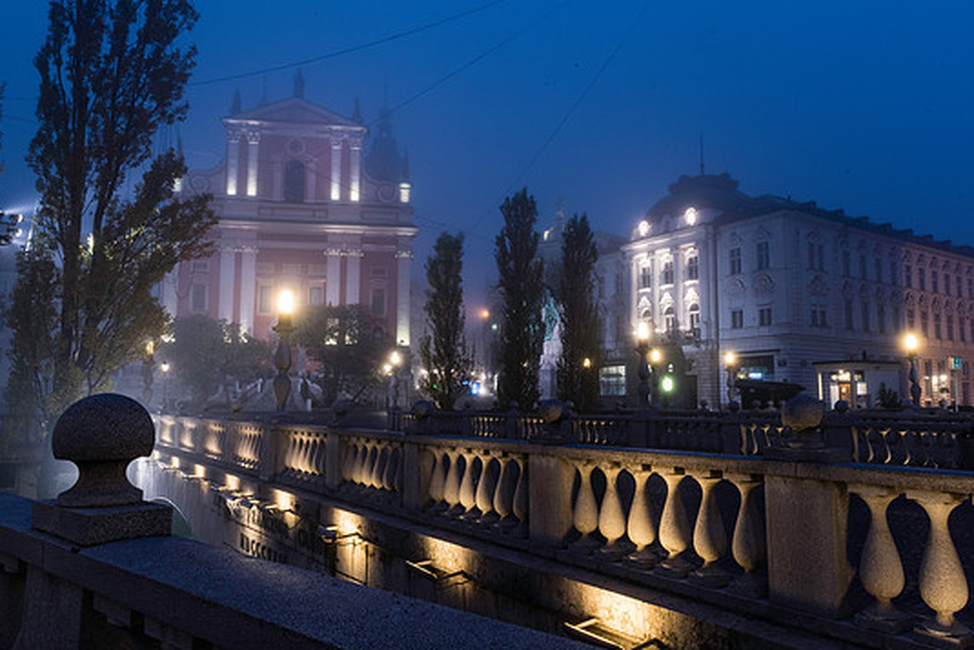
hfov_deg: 69.3
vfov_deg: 49.6
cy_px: 321
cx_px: 519
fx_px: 704
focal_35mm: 26
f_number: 22
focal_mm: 24
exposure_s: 8
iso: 400
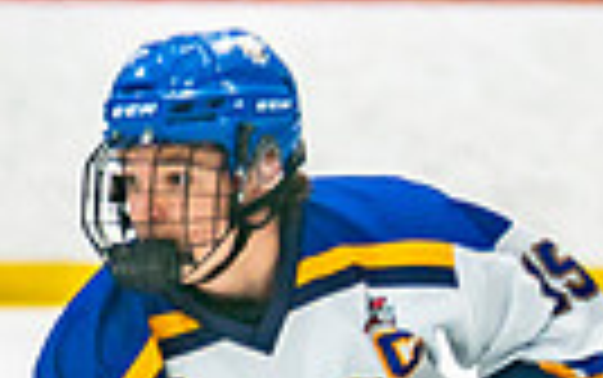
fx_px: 16826
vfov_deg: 1.3
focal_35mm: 1023
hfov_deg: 2.1
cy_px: 771
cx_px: -144
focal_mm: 142
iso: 320
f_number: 2.8
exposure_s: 1/640
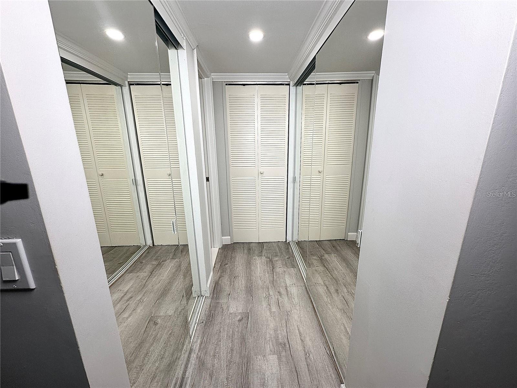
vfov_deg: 85.7
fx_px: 209
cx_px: 258
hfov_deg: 102.1
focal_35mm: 14
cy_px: 194
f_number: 2.2
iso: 80
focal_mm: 2.22
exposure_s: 1/120
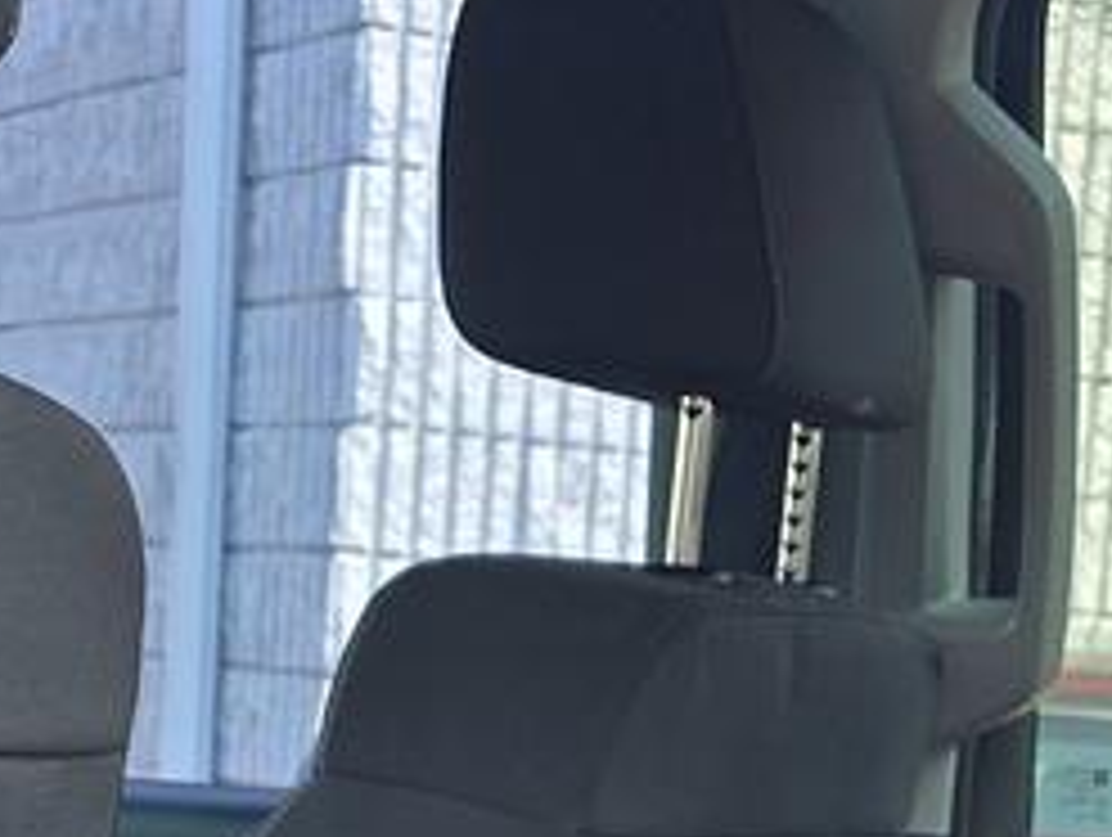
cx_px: 504
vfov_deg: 10.7
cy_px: 2012
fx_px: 3828
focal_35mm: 119
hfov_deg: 16.5
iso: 40
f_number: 1.7
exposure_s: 1/180
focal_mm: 6.3
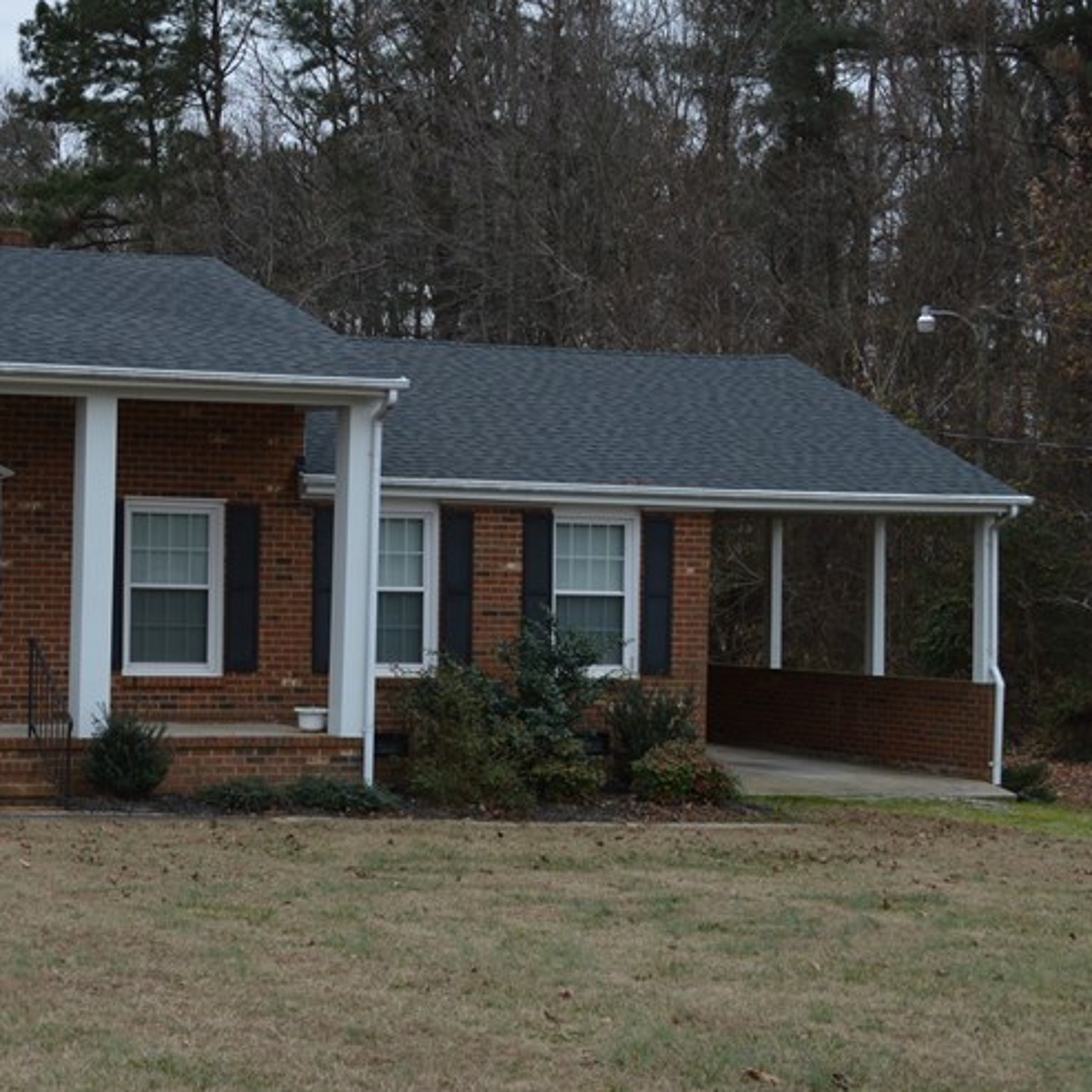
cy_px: 565
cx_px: -8
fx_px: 2605
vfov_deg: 23.7
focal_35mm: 73
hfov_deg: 22.7
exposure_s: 1/125
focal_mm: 26
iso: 200
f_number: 5.6
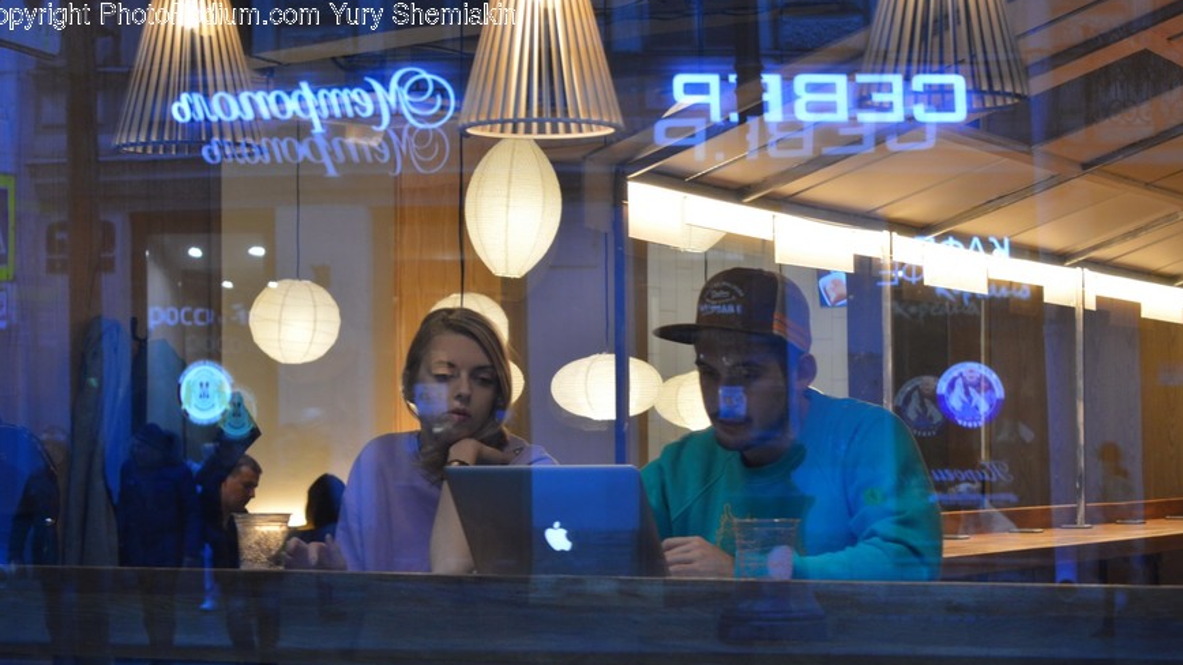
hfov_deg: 23.8
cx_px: 587
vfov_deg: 13.5
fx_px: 2808
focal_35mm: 90
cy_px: 390
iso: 560
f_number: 5.6
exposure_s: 1/15
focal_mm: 55
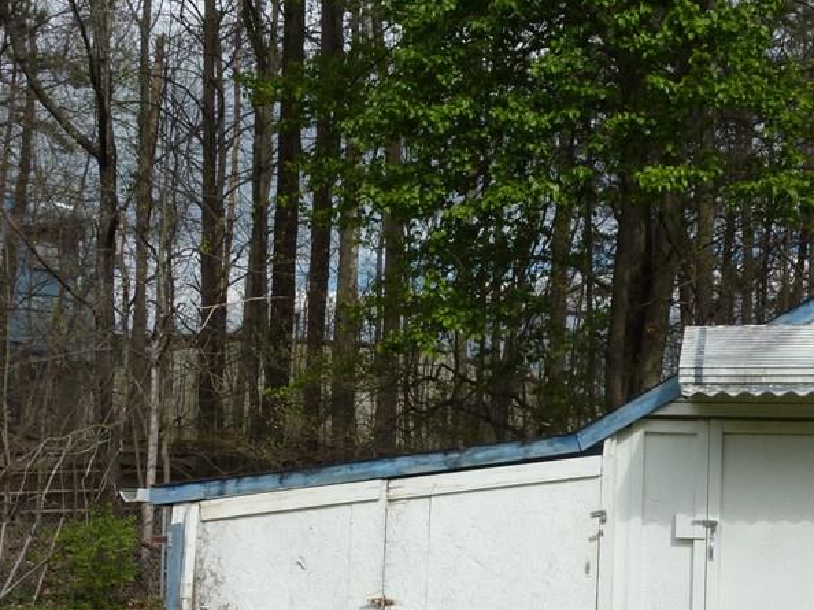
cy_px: 515
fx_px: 1622
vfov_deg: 21.0
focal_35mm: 69
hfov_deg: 28.0
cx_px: 551
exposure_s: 1/500
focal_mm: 6.5
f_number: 5.6
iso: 100
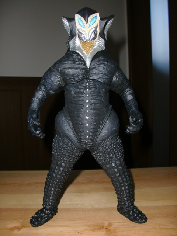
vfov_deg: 51.4
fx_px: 245
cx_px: 88
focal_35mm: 36
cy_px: 118
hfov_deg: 39.7
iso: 64
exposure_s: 1/30
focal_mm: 6.3
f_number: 7.9
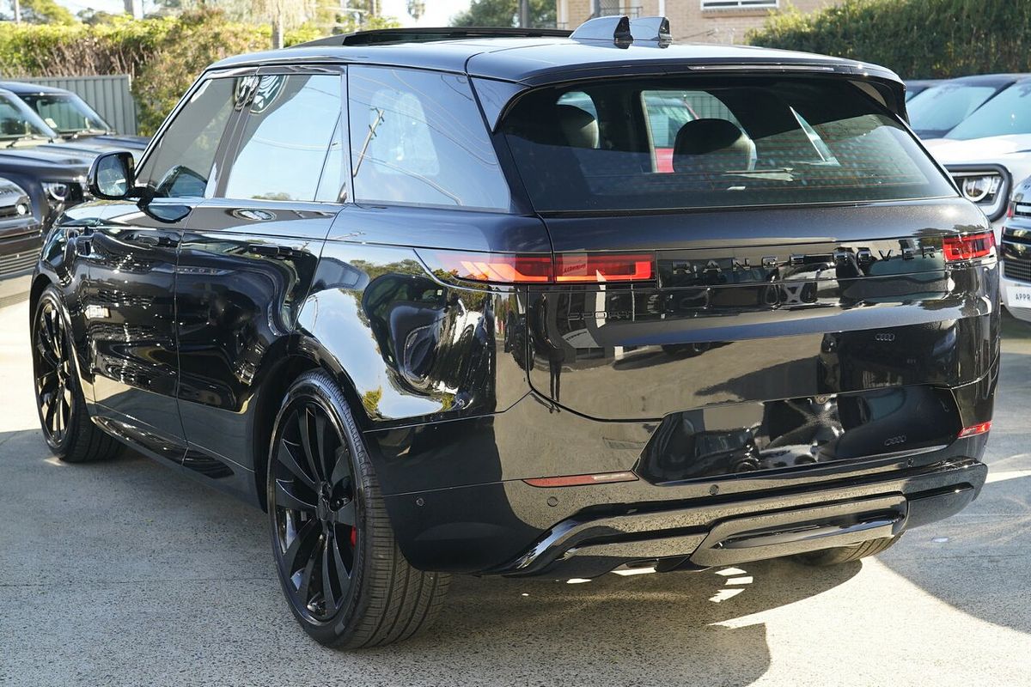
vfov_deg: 29.2
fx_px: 1317
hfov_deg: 42.7
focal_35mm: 46
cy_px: 344
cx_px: 516
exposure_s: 1/200
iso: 1000
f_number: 6.3
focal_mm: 46
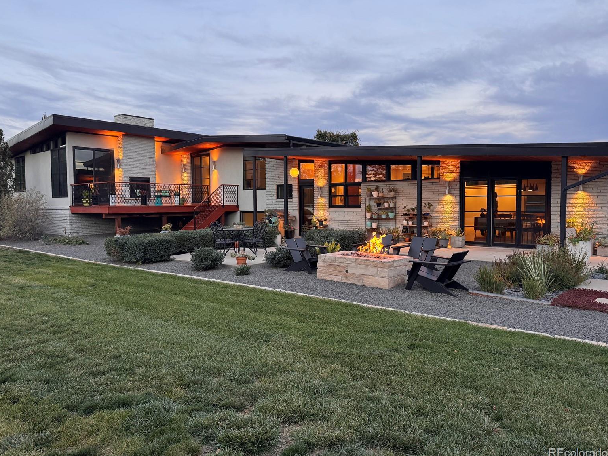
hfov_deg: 69.4
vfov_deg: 54.9
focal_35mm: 25
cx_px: 296
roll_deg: +0.2
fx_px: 439
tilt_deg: -3.4
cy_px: 224
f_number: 1.78
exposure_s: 1/60
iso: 125
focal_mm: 6.76
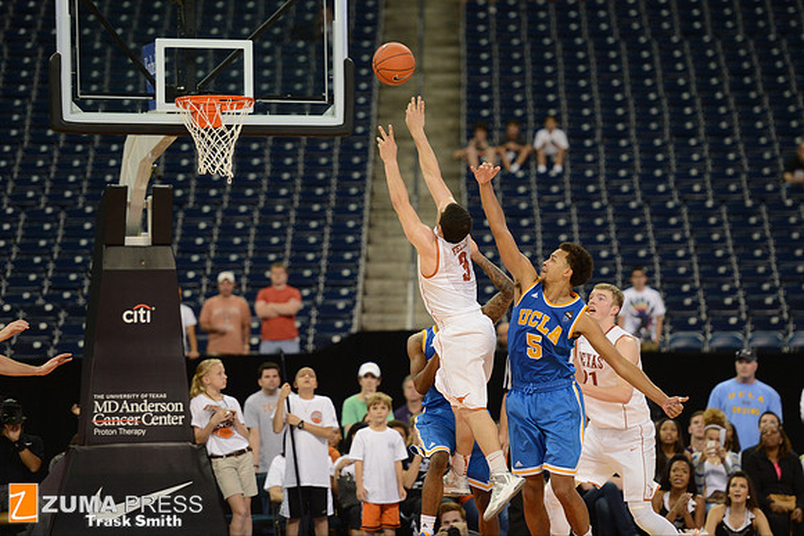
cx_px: 402
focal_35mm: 190
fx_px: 4244
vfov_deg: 7.2
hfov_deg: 10.8
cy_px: 268
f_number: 2.8
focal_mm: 190
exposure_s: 1/1000
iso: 2500
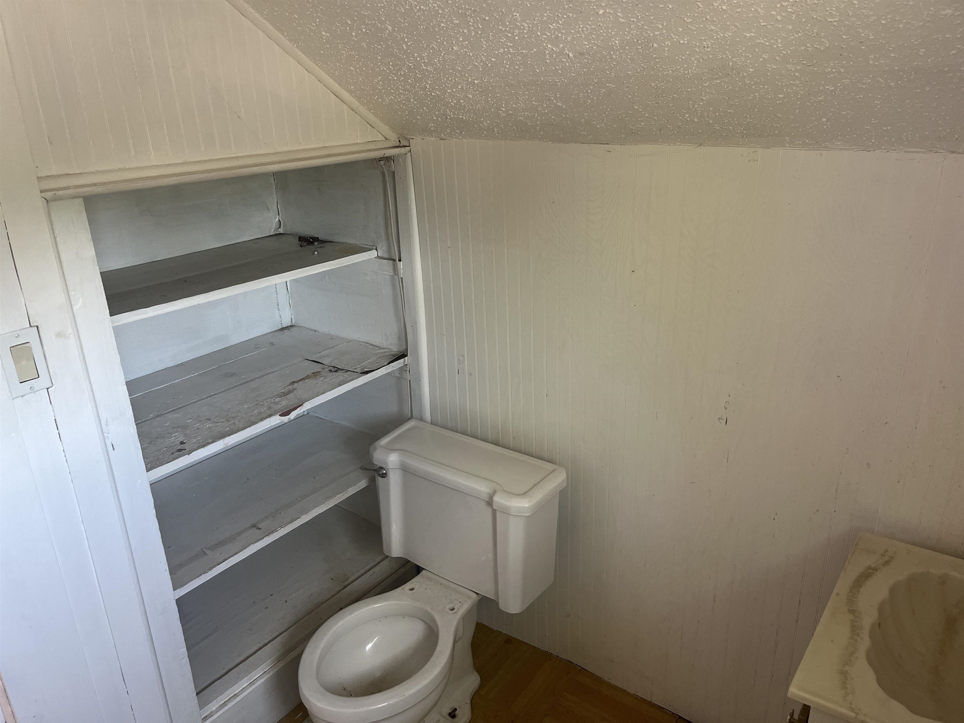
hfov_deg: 67.3
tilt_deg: -22.4
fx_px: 724
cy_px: 362
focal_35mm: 26
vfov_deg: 53.1
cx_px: 482
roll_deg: +2.1
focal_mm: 5.1
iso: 125
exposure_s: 1/65
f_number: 1.6
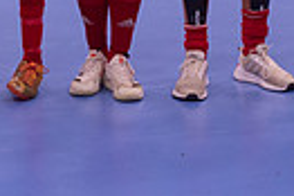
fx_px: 1688
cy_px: -133
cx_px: 233
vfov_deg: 6.5
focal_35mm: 207
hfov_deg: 9.9
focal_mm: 46
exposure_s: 1/200
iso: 2200
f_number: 3.5
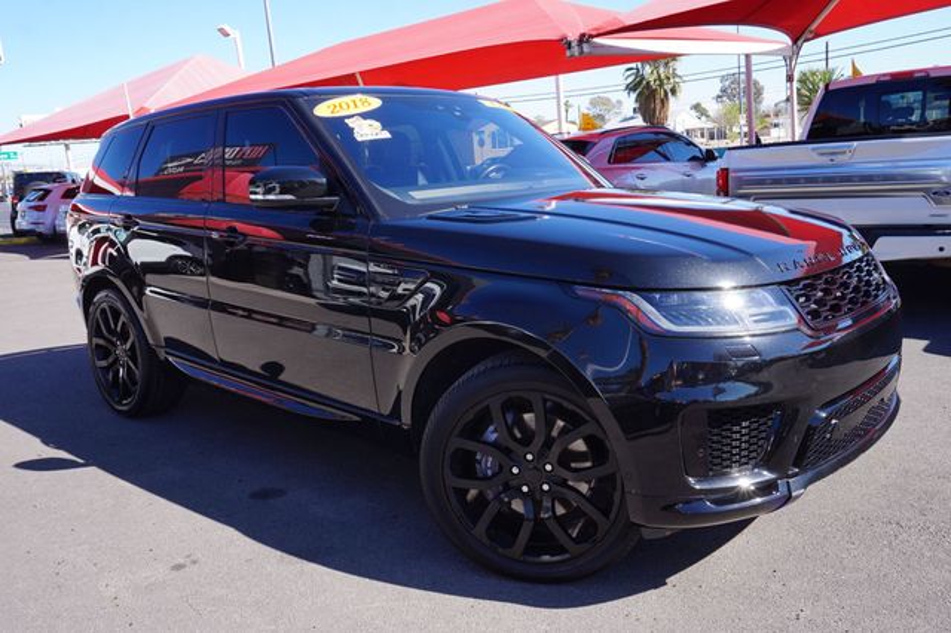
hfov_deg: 62.0
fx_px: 792
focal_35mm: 30
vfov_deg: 43.6
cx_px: 476
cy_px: 316
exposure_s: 1/80
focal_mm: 20
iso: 100
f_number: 9
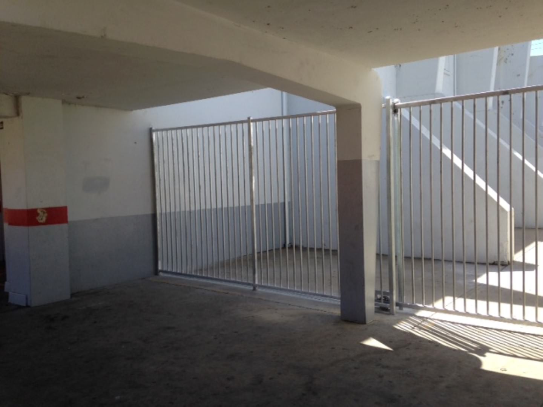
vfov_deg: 42.9
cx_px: 272
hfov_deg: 55.4
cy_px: 204
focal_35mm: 33
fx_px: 518
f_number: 2.4
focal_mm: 4.12
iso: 50
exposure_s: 1/583
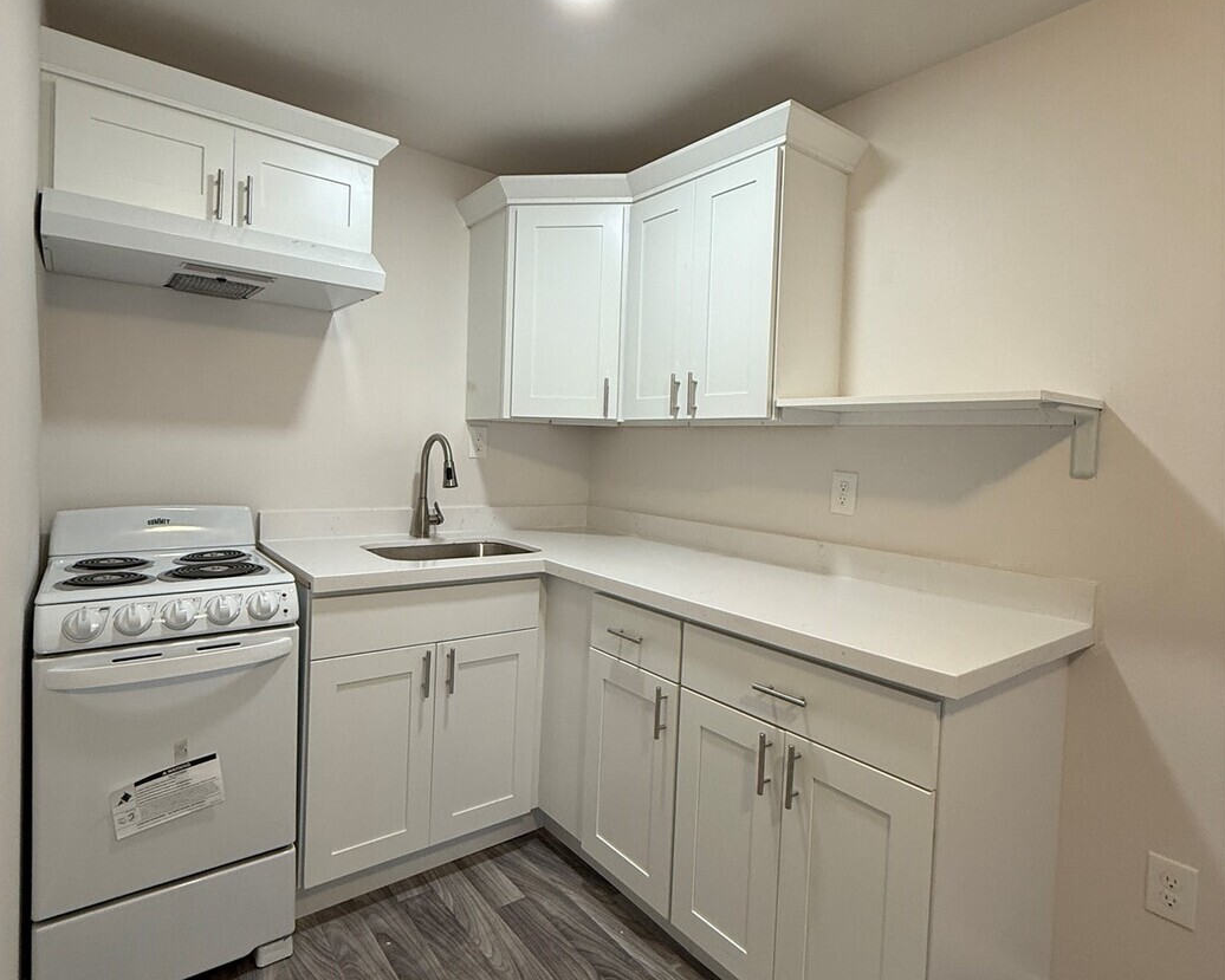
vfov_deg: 70.8
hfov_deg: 83.2
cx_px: 591
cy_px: 469
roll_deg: -2.0
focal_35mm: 19
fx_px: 689
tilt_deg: -0.7
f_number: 2.2
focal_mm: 2.22
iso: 200
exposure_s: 1/120
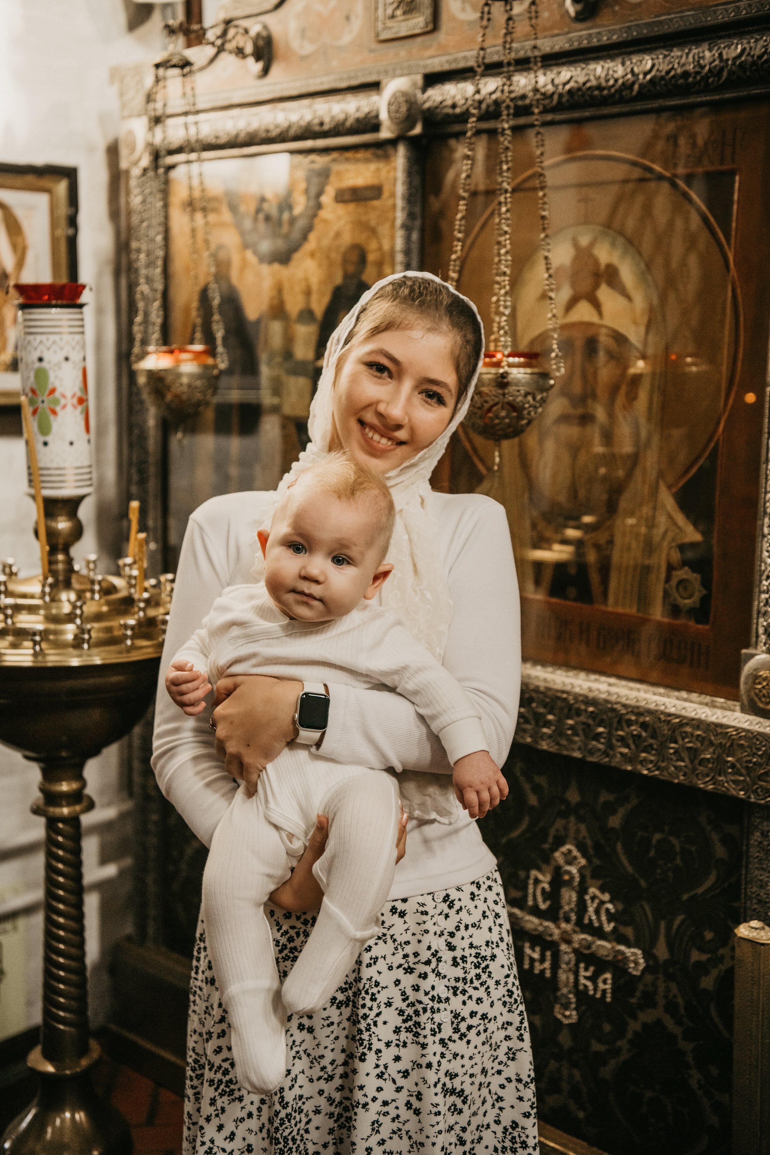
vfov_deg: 41.9
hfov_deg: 28.7
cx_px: 391
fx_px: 1508
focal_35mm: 47
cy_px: 568
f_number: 3.2
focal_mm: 46
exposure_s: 1/250
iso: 1250
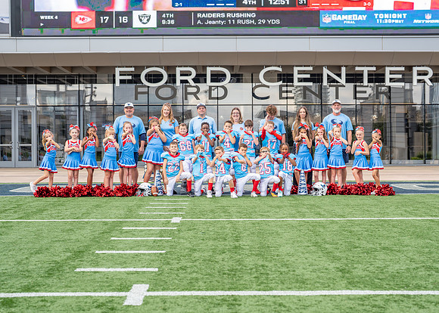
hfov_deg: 32.9
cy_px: 153
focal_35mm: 60
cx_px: 225
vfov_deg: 23.8
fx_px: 744
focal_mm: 50
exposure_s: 1/400
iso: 250
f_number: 4
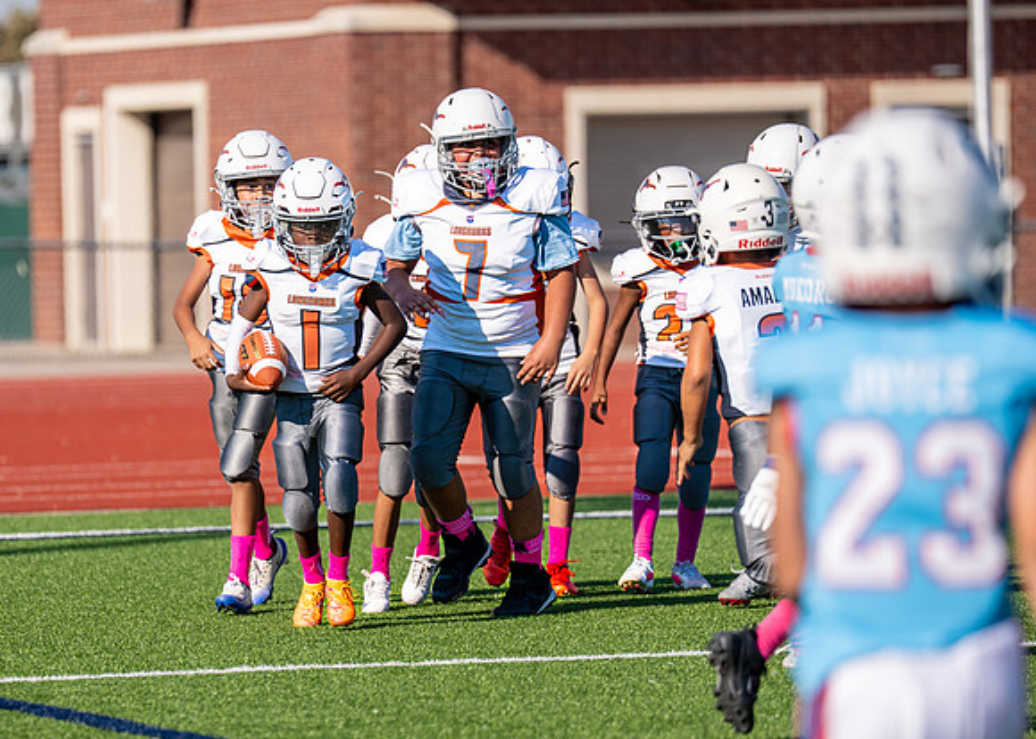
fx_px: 9570
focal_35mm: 325
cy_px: 421
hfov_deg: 6.2
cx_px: 375
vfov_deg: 4.4
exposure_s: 1/2000
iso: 100
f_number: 2.8
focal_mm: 200
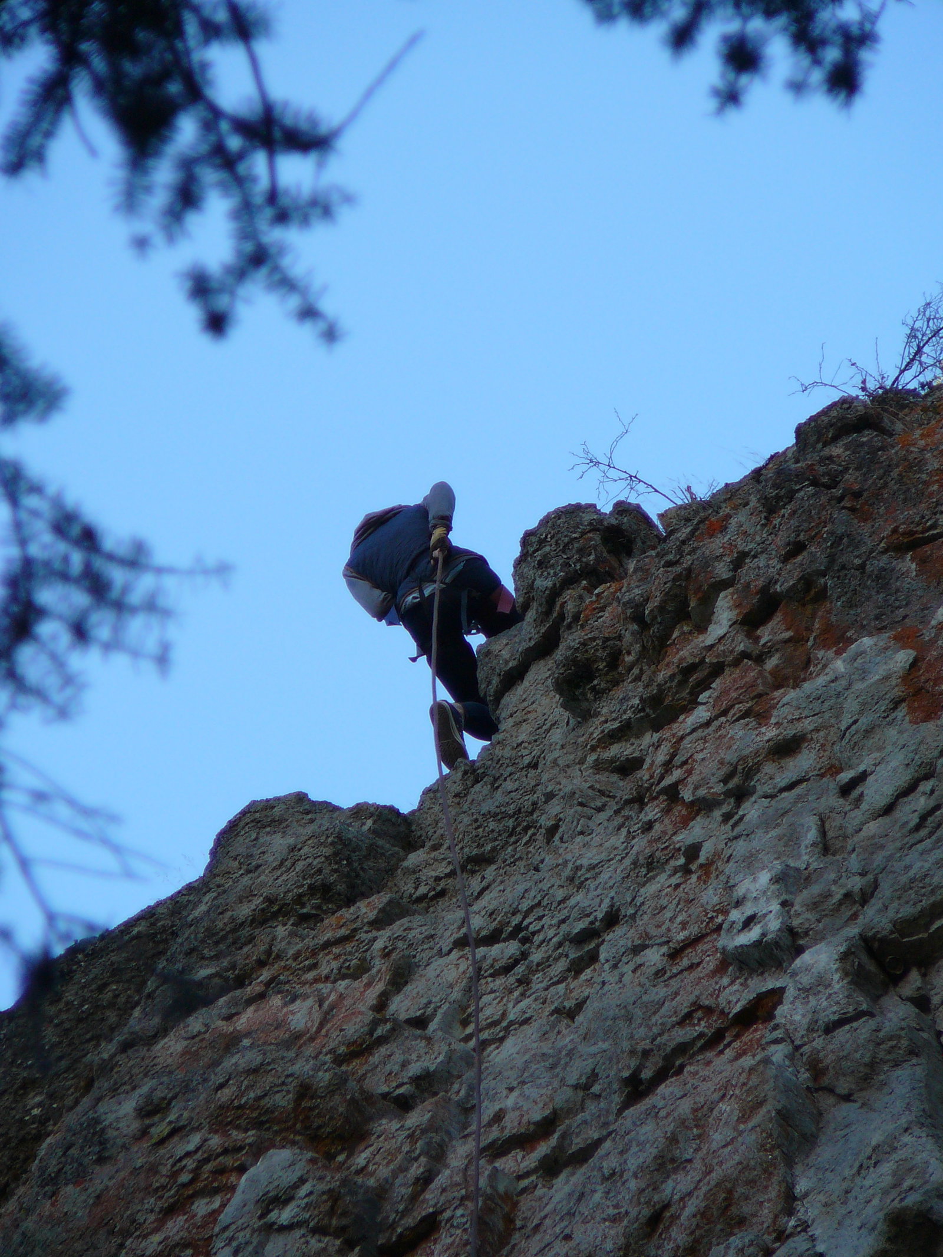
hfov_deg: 4.2
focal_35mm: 350
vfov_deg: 5.7
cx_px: 472
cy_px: 628
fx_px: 12712
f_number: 4.2
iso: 80
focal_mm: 52
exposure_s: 1/200
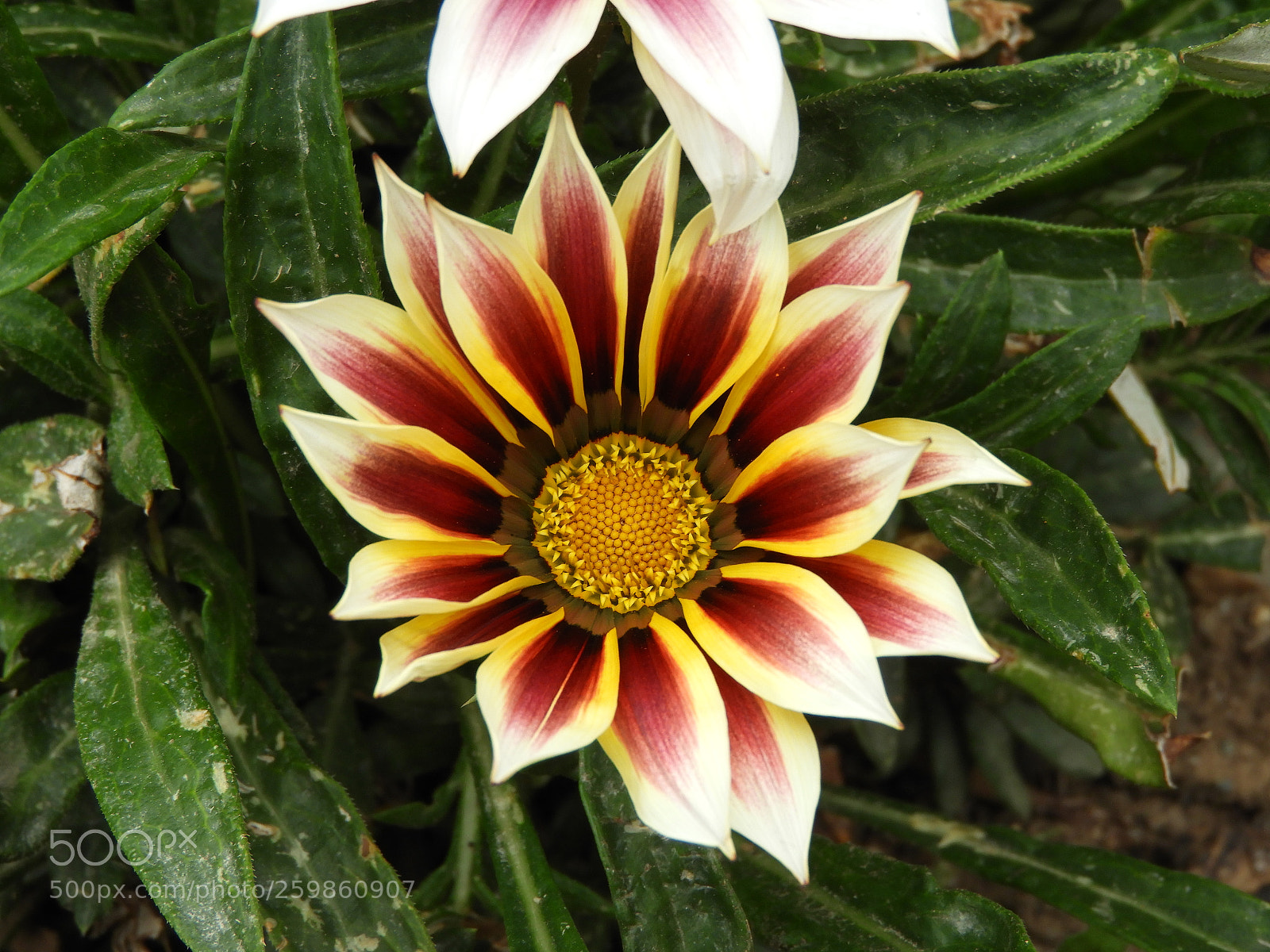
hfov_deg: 17.1
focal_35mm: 115
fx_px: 4219
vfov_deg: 12.9
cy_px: 476
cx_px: 635
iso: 100
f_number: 5
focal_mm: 20.6
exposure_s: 1/200
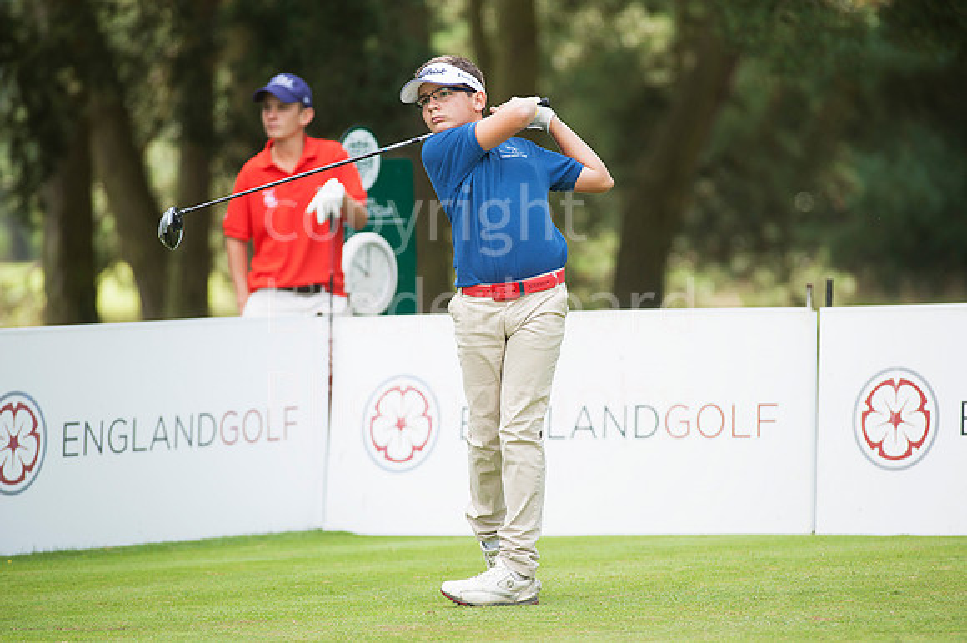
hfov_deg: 6.9
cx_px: 484
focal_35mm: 300
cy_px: 322
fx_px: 8053
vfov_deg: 4.6
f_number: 5
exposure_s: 1/1250
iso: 400
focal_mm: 300
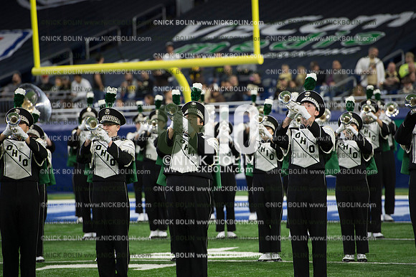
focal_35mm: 200
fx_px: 2310
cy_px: 138
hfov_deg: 10.3
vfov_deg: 6.9
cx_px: 208
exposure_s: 1/1600
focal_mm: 200
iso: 2500
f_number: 3.5
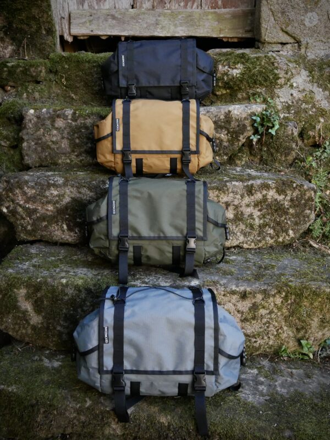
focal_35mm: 40
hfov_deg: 36.0
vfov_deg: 46.8
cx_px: 165
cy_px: 220
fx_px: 508
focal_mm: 20
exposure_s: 1/500
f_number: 5.6
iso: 3200
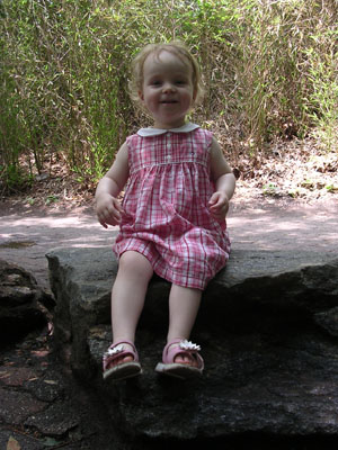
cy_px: 225
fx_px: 495
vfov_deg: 49.0
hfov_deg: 37.7
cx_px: 169
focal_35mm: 38
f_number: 2.8
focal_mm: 5.8
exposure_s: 1/89.7
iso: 100
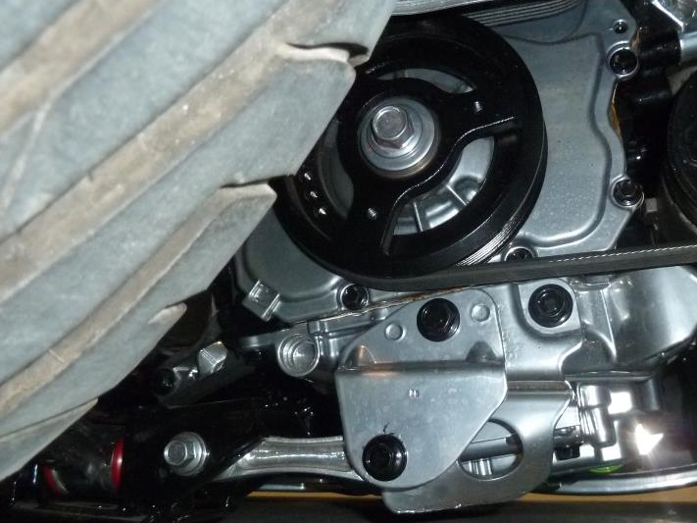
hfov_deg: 50.6
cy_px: 340
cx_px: 455
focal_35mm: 36
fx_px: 725
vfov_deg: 39.3
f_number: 3.3
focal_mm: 4.1
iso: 320
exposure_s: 1/30
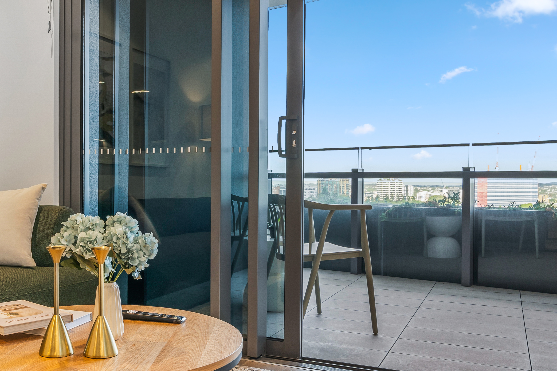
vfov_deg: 36.8
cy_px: 211
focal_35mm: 36
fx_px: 557
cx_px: 166
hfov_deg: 51.7
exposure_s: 1/25
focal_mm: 17
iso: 200
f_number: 8
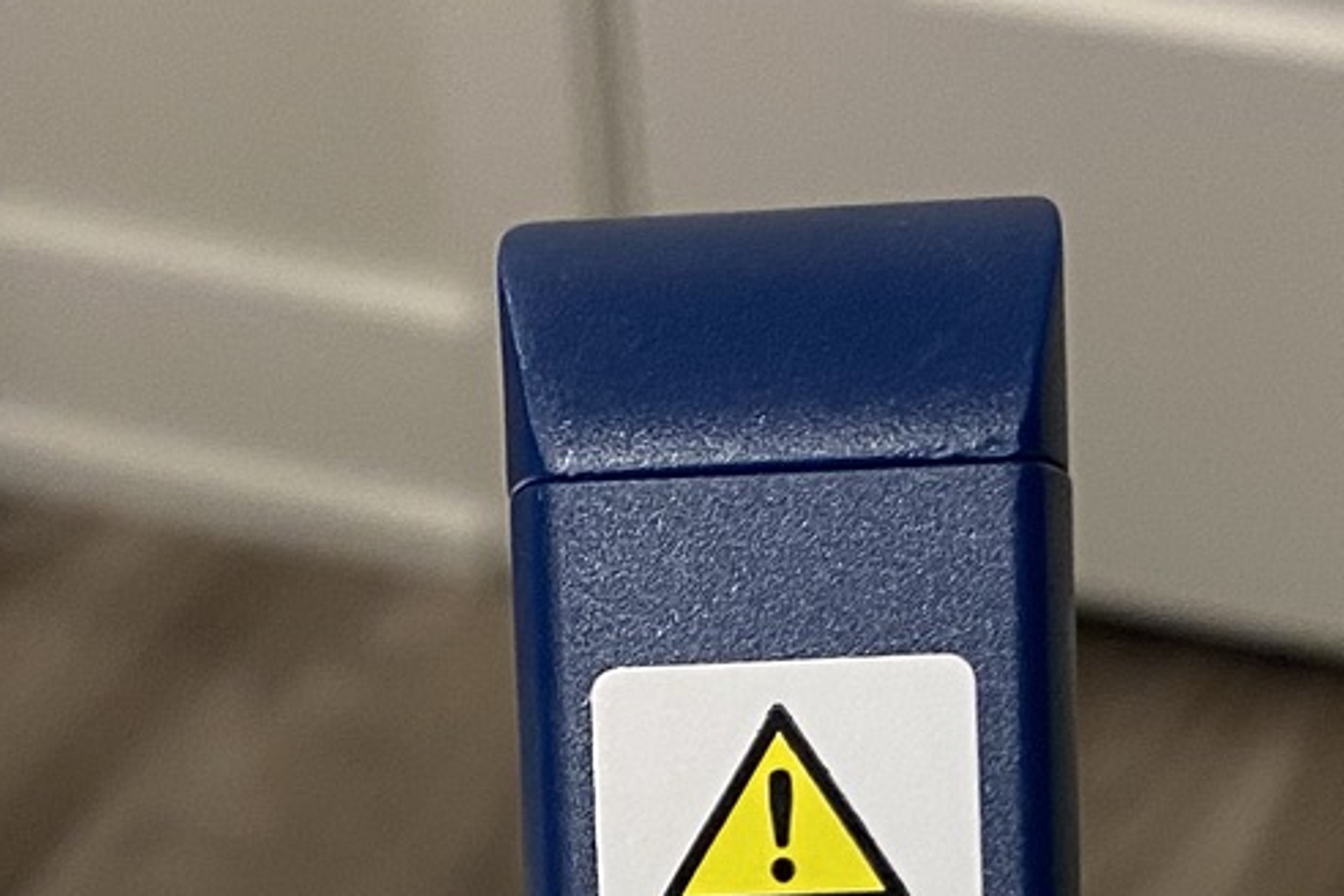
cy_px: 1448
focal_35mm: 110
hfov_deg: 18.6
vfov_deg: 11.8
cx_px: 798
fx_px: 4106
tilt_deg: -47.2
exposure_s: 1/60
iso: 80
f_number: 1.8
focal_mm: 4.25
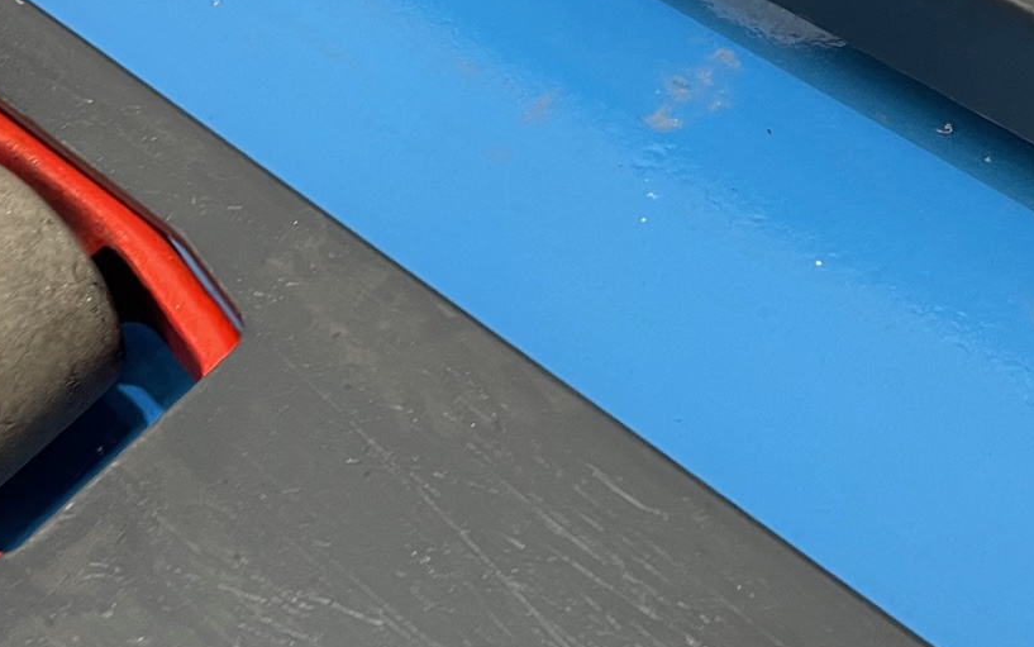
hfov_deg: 29.7
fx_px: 1917
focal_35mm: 68
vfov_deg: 18.4
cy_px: -68
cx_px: 248
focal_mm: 4.2
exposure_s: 1/50
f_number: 1.6
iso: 160
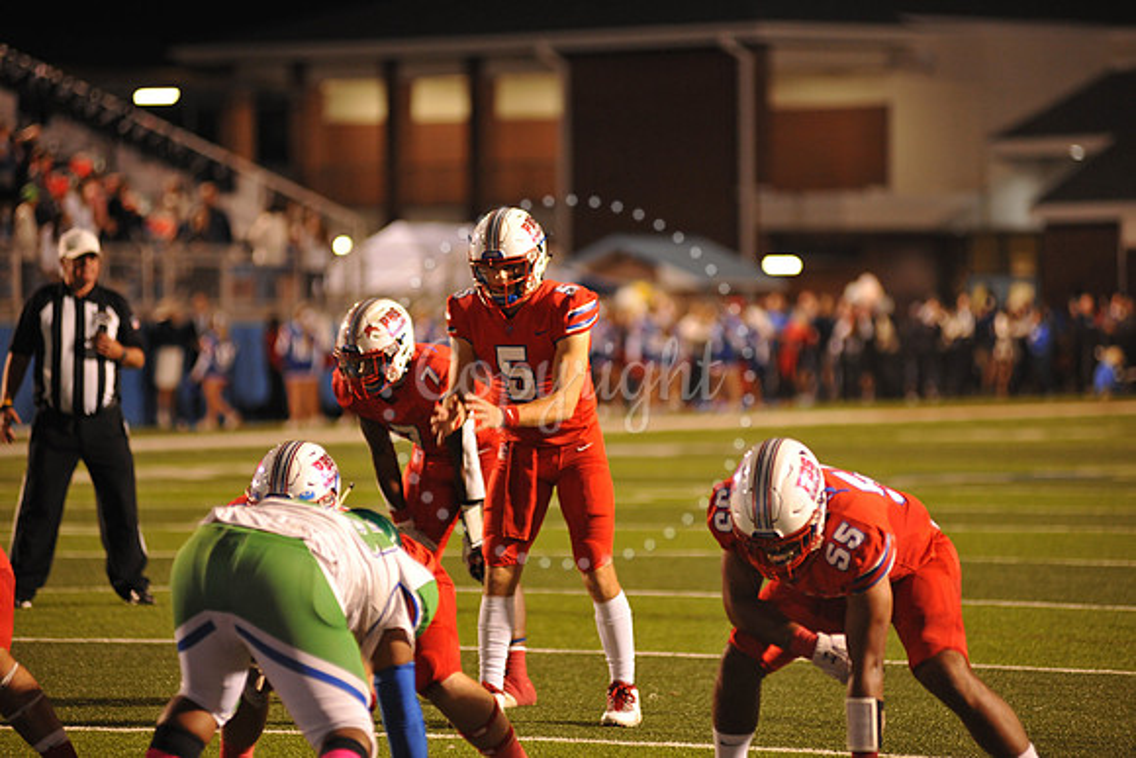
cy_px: 379
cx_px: 568
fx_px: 6312
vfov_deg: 6.9
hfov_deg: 10.3
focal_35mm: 200
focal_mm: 200
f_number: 3.3
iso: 1600
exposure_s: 1/125
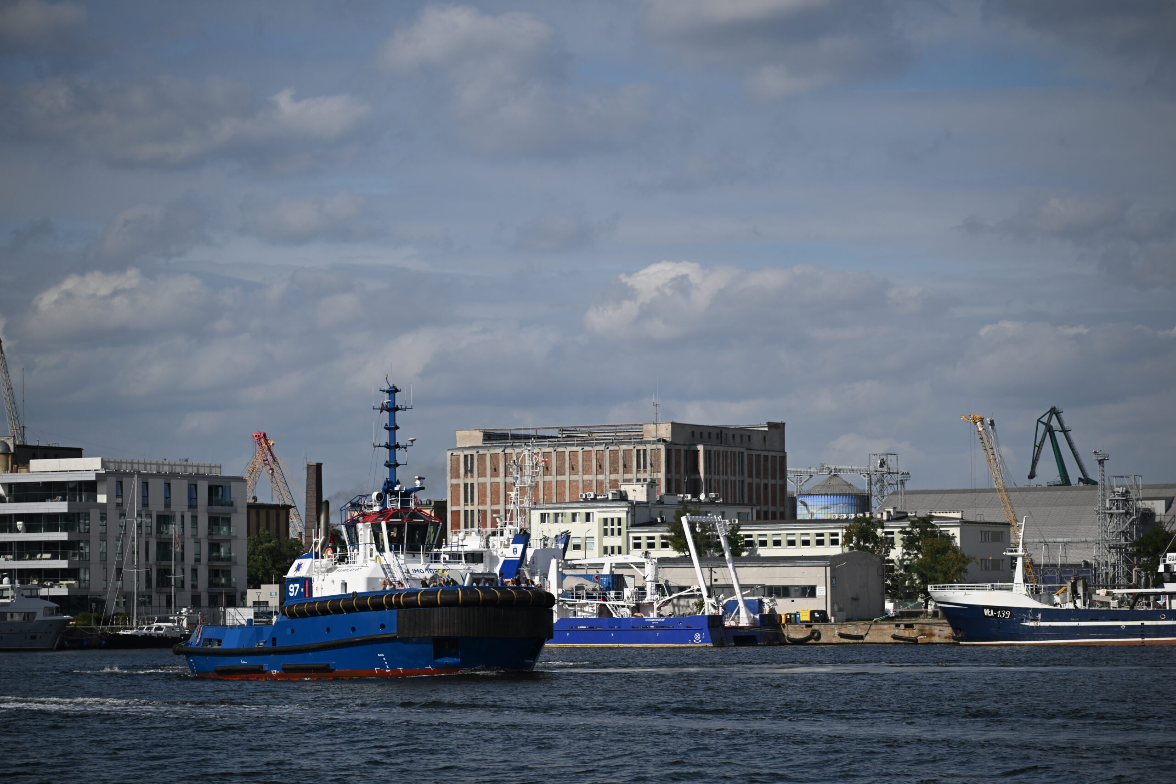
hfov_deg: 17.1
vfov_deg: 11.4
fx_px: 3920
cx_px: 588
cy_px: 392
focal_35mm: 120
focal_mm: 120
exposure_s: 1/2500
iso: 100
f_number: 4
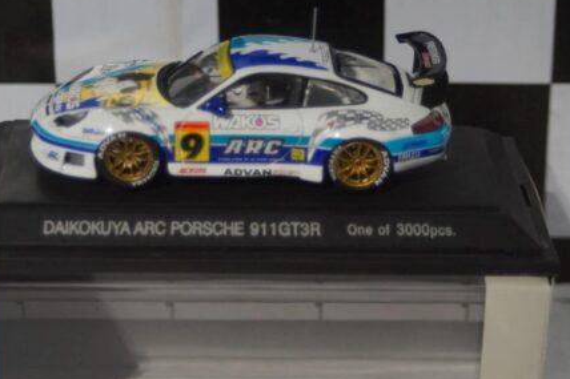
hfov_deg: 17.7
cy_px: 247
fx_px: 1831
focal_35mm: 116
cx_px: 257
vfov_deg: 11.8
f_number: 5
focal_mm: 55
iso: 2000
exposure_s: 1/160
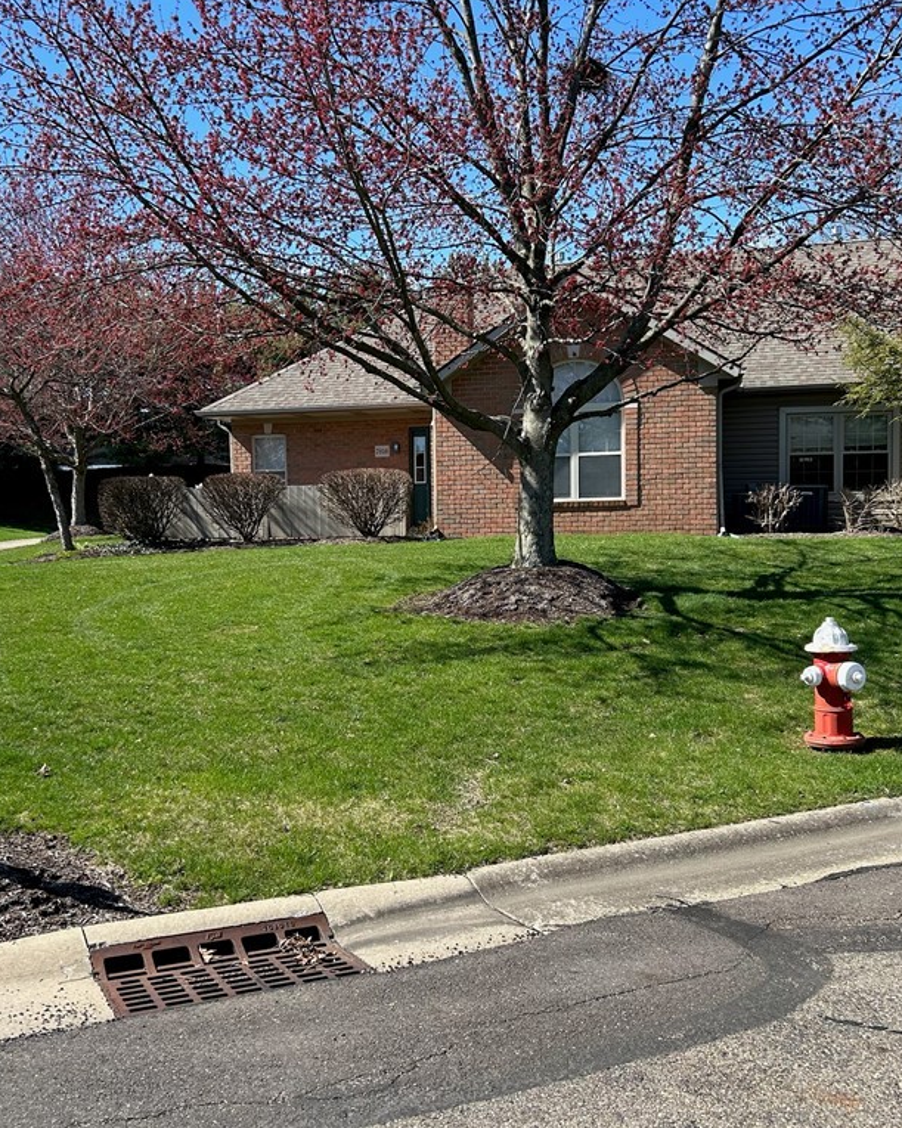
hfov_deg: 43.2
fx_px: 1135
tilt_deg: -1.9
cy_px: 563
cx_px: 373
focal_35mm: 34
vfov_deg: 52.8
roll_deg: +0.5
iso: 50
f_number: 1.5
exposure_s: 1/2008
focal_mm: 5.7
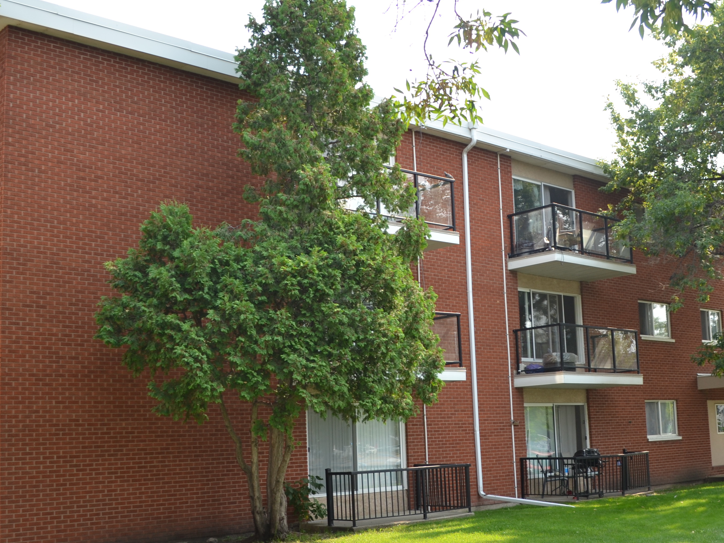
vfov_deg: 32.8
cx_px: 482
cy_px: 299
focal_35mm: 44
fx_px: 920
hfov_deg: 42.4
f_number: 5
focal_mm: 18
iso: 100
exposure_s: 1/200
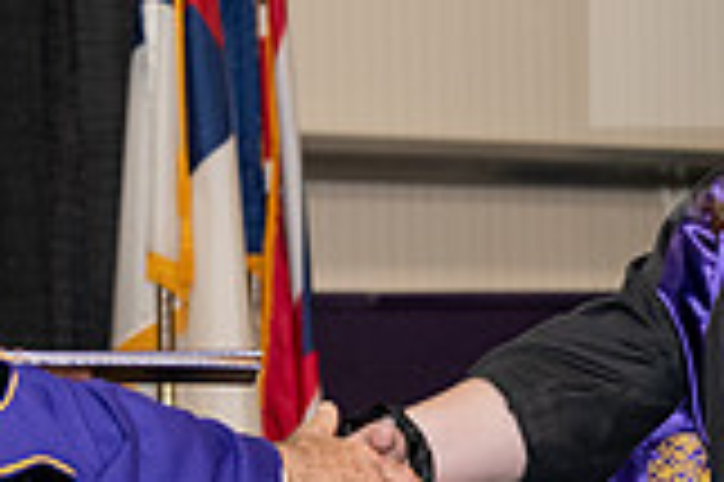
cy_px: 295
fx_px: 5645
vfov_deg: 4.9
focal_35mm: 281
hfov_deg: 7.3
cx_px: 454
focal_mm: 78
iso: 1600
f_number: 5.6
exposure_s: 1/200
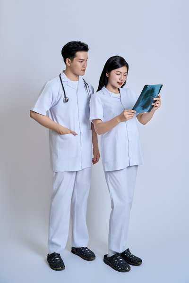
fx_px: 351
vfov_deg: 44.0
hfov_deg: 30.1
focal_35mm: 45
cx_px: 94
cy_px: 142
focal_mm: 44.6
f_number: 4.5
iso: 125
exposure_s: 1/125
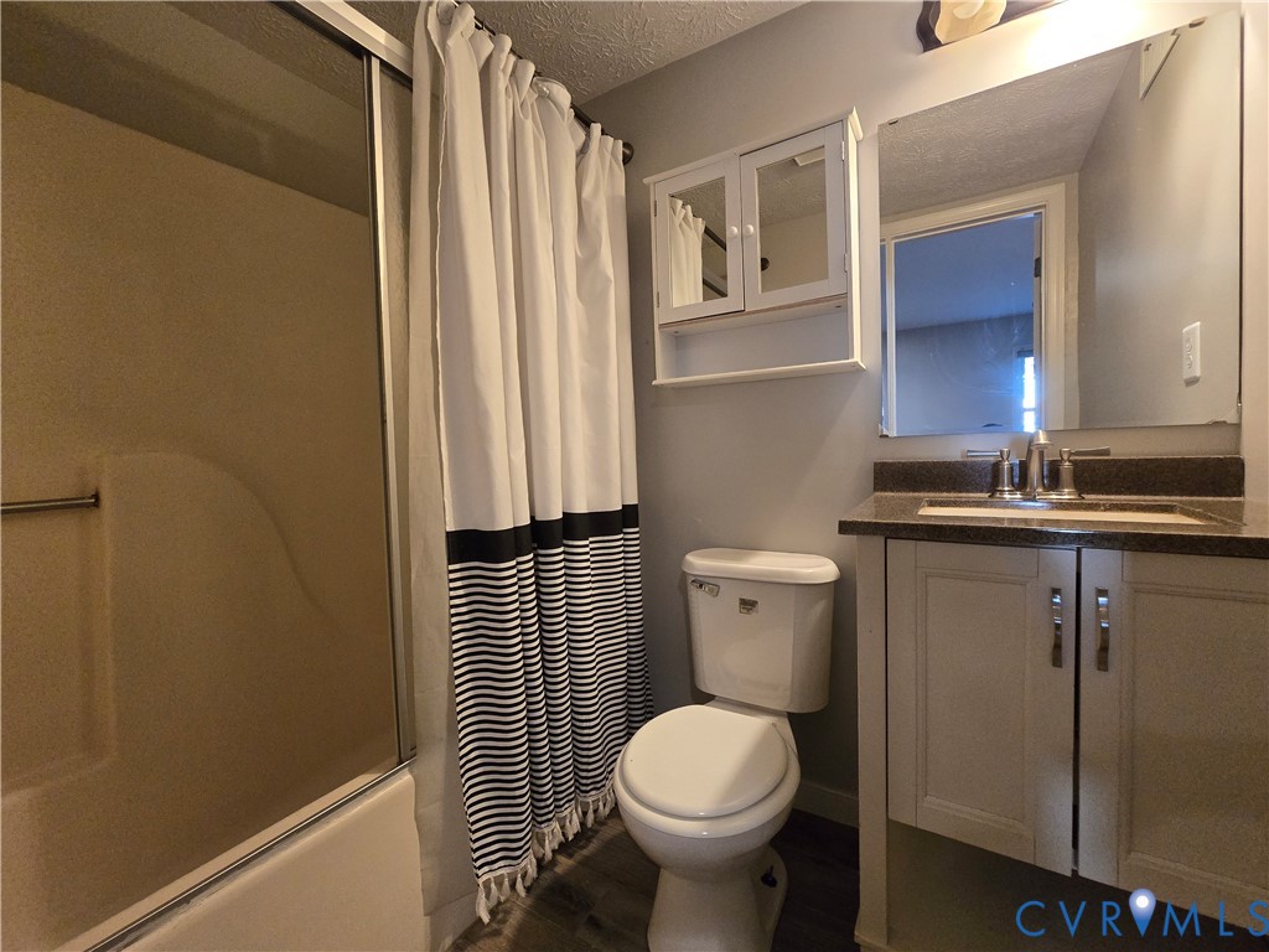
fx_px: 477
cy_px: 476
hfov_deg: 106.2
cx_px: 634
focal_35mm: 13
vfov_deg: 89.9
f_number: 2.2
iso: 640
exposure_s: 1/60
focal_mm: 2.2
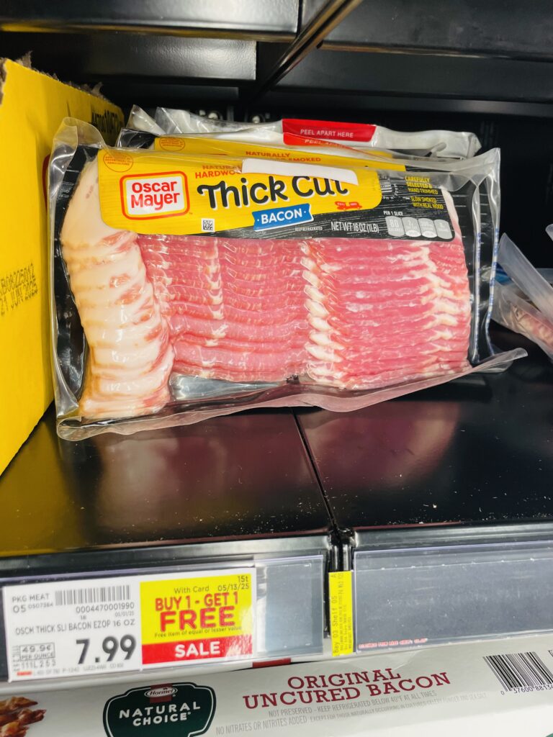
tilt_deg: -19.7
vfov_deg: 67.3
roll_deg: -0.9
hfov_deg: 53.1
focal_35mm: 26
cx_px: 276
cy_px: 368
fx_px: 554
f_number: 1.6
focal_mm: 4.2
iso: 80
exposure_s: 1/60
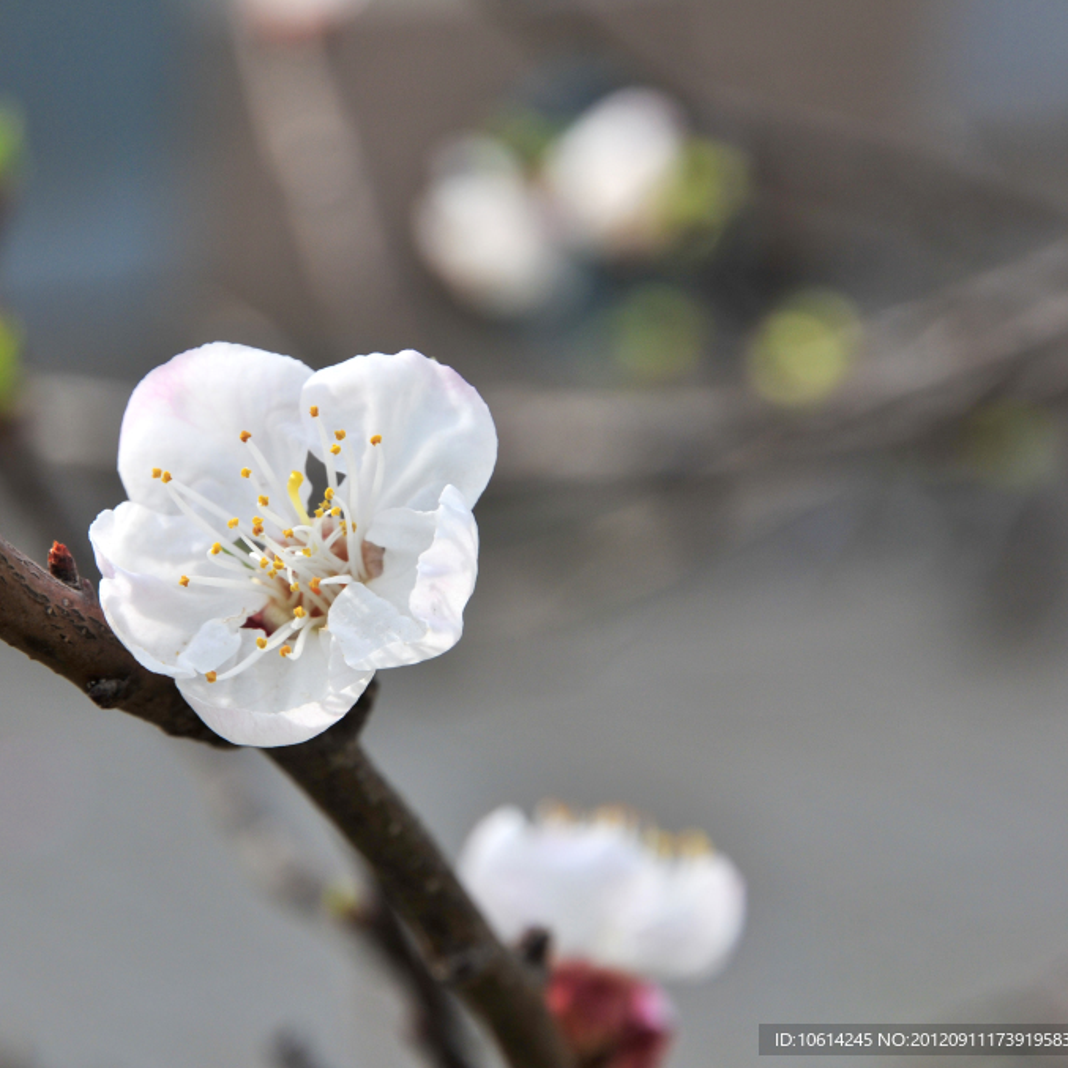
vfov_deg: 10.7
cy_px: 535
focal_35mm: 164
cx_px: 325
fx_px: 5712
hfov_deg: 10.7
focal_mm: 85
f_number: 8
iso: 100
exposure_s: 1/200
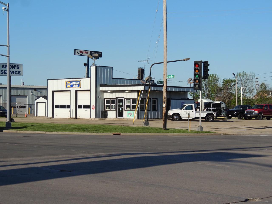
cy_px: 102
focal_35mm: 85
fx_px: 668
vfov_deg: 17.4
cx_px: 136
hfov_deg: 23.0
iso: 100
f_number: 4
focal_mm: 15.1
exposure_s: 1/1250
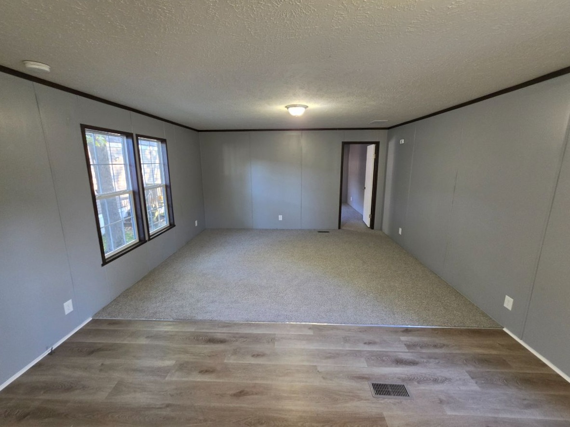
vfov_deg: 89.9
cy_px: 214
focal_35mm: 13
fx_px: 214
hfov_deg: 106.2
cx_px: 285
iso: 200
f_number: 1.9
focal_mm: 2.2
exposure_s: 1/60
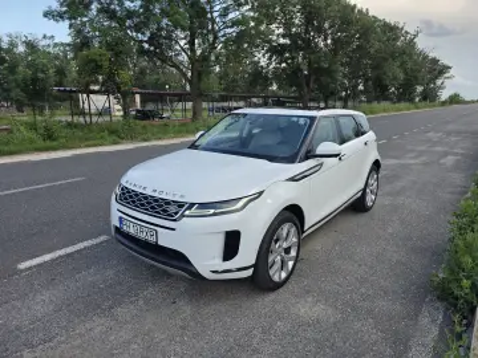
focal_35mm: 23
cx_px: 239
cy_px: 179
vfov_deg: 58.9
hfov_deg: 73.9
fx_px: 318
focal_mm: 6.3
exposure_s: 1/1347
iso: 80
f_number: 1.7
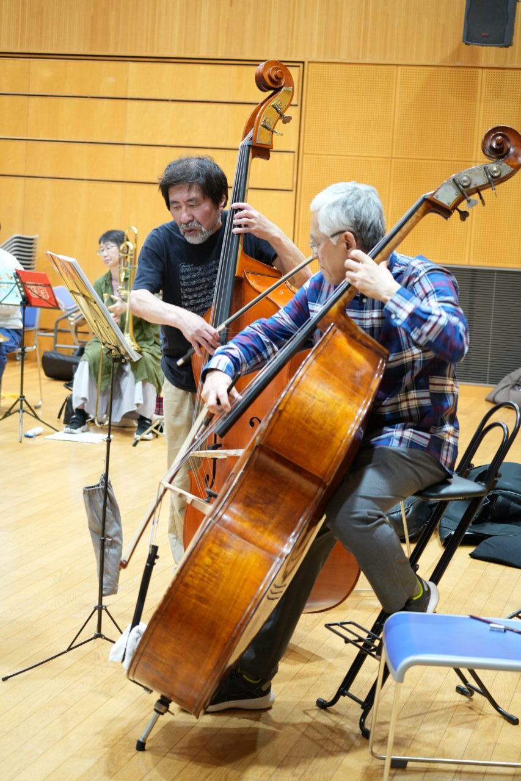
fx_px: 1520
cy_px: 390
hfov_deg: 19.5
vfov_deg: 28.8
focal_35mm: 70
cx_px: 260
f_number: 4.5
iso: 2500
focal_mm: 70
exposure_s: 1/80
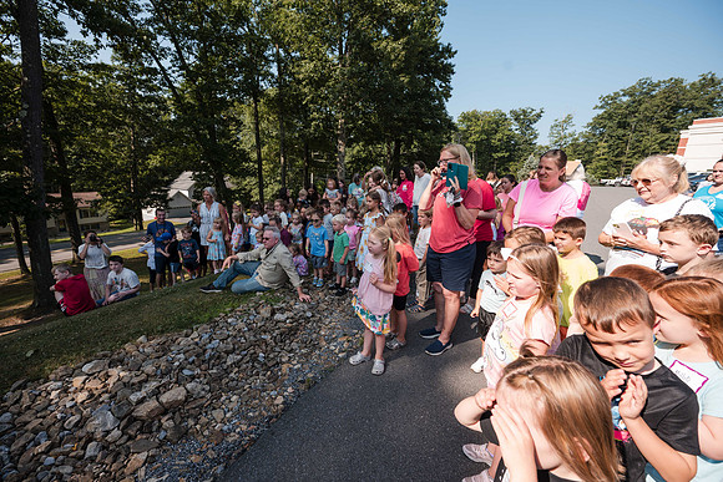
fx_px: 298
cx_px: 346
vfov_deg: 78.0
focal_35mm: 15
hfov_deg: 101.0
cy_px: 236
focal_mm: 14
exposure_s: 1/250
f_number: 5.6
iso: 100
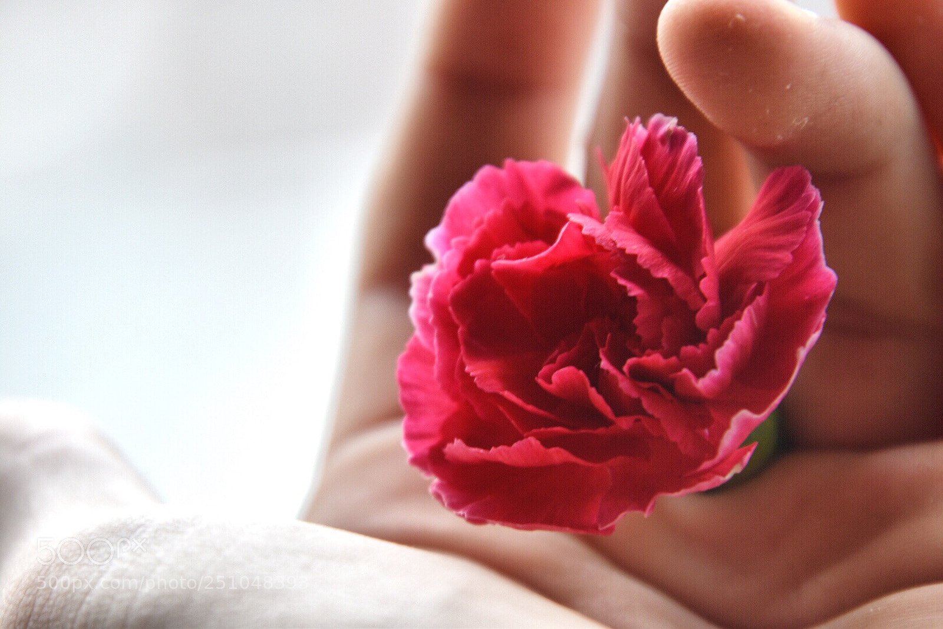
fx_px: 14538
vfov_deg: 2.5
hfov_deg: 3.7
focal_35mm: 555
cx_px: 472
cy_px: 314
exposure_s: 1/60
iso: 100
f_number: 7.1
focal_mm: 370
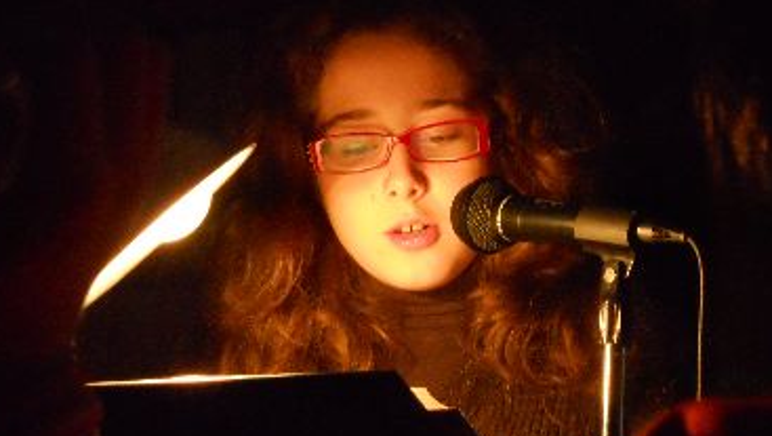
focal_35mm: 134
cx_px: 393
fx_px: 2745
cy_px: 274
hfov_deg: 16.0
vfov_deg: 9.1
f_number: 5.9
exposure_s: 1/30
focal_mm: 20.3
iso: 800
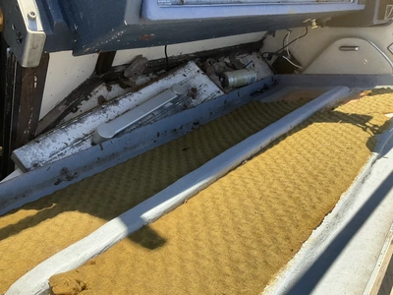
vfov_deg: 48.2
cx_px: 196
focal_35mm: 29
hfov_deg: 61.7
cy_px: 148
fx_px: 329
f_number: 1.8
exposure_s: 1/514
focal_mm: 3
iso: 25
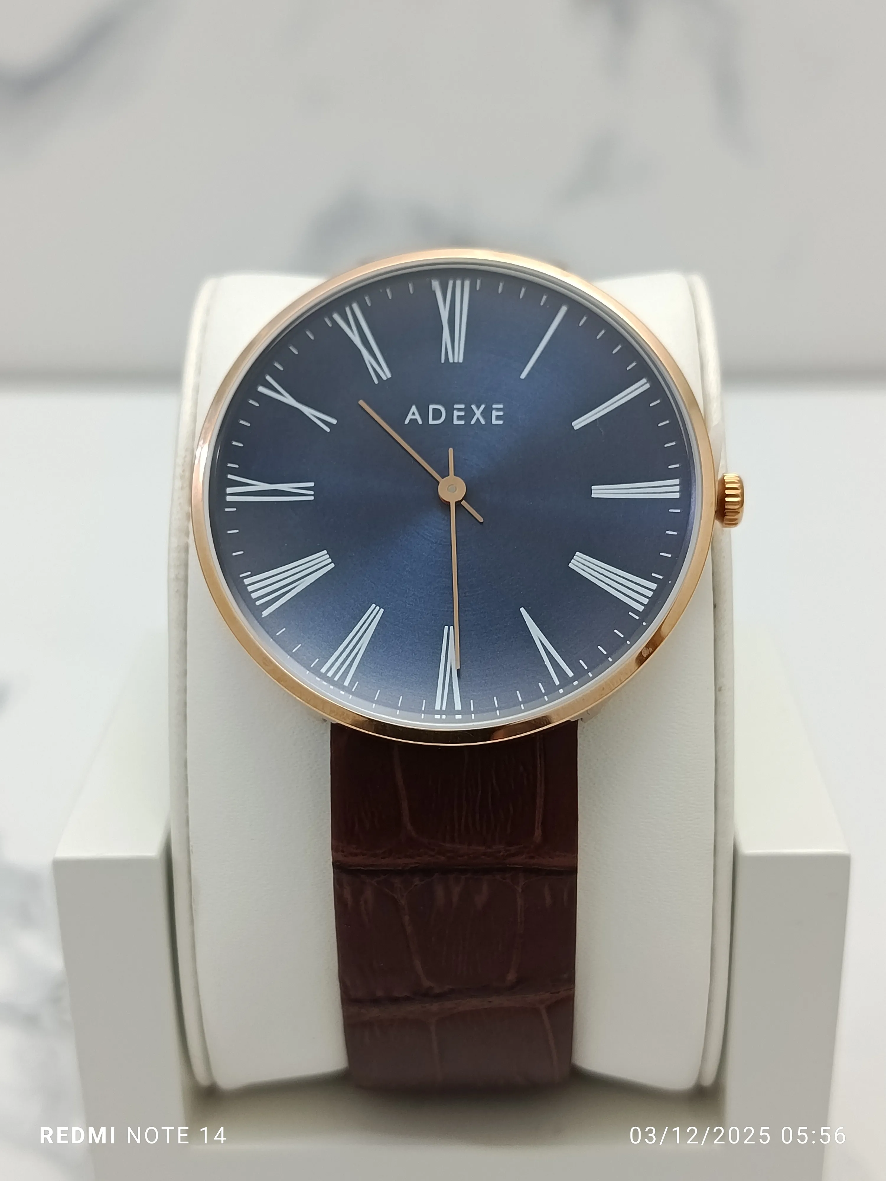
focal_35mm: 48
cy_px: 590
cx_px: 443
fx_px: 1638
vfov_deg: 39.7
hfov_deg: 30.3
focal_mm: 5.24
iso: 460
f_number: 1.7
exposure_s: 1/100
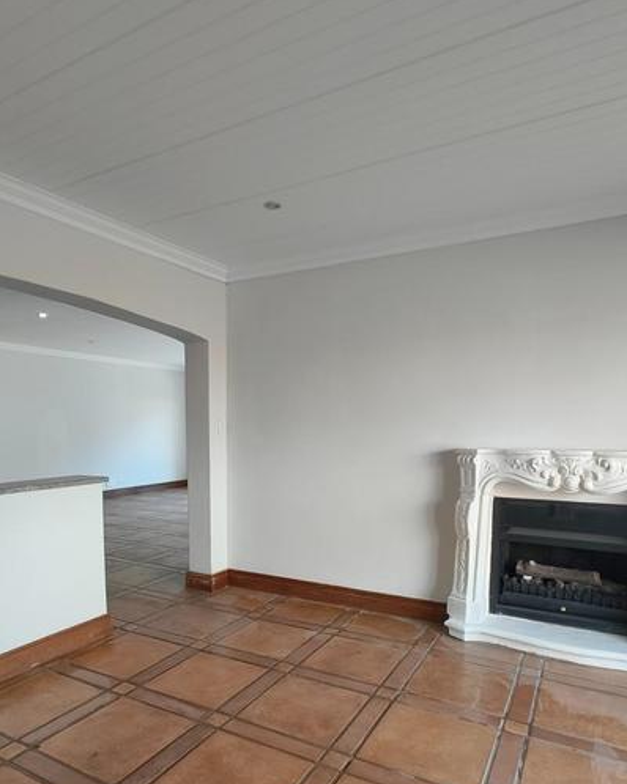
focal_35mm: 22
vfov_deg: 74.2
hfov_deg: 63.1
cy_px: 472
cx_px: 296
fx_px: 511
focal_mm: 2.15
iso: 392
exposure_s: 1/50
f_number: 2.2
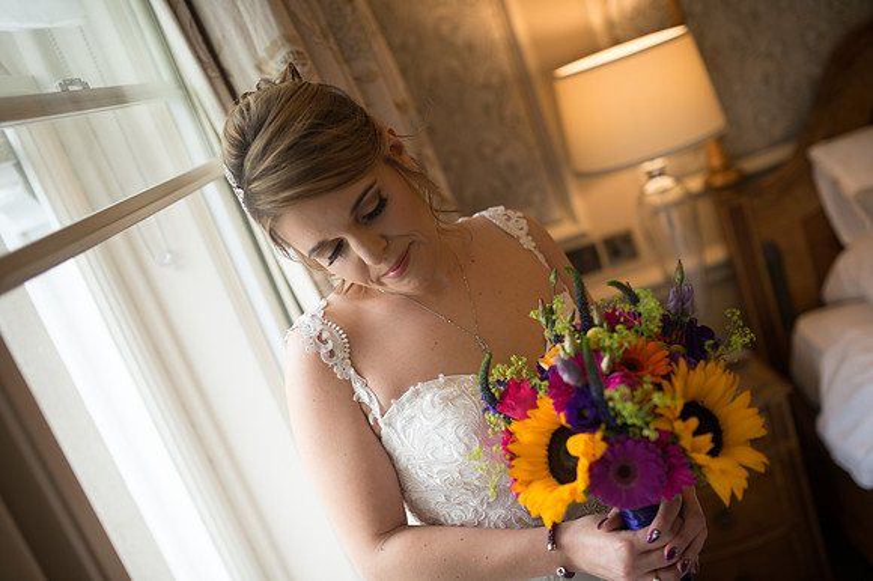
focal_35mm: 35
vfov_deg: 37.8
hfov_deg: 54.5
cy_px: 290
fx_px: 848
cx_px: 436
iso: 200
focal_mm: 35
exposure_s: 1/125
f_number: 2
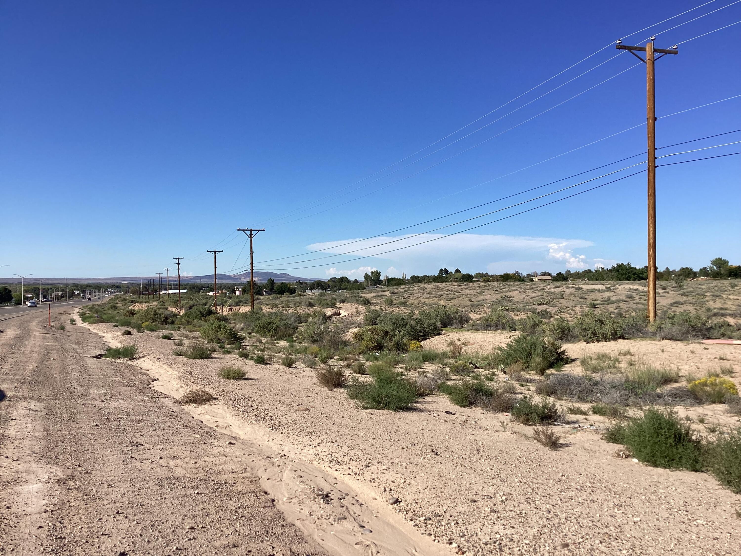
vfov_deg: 45.4
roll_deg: +0.2
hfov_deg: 58.4
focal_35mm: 31
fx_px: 664
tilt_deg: -0.7
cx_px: 370
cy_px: 278
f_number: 2.4
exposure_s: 1/1988
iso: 25
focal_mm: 3.3
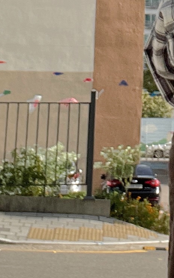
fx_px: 1002
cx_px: 246
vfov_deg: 14.9
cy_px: -121
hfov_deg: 9.7
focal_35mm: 132
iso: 32
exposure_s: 1/1923
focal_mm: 2.71
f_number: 2.2
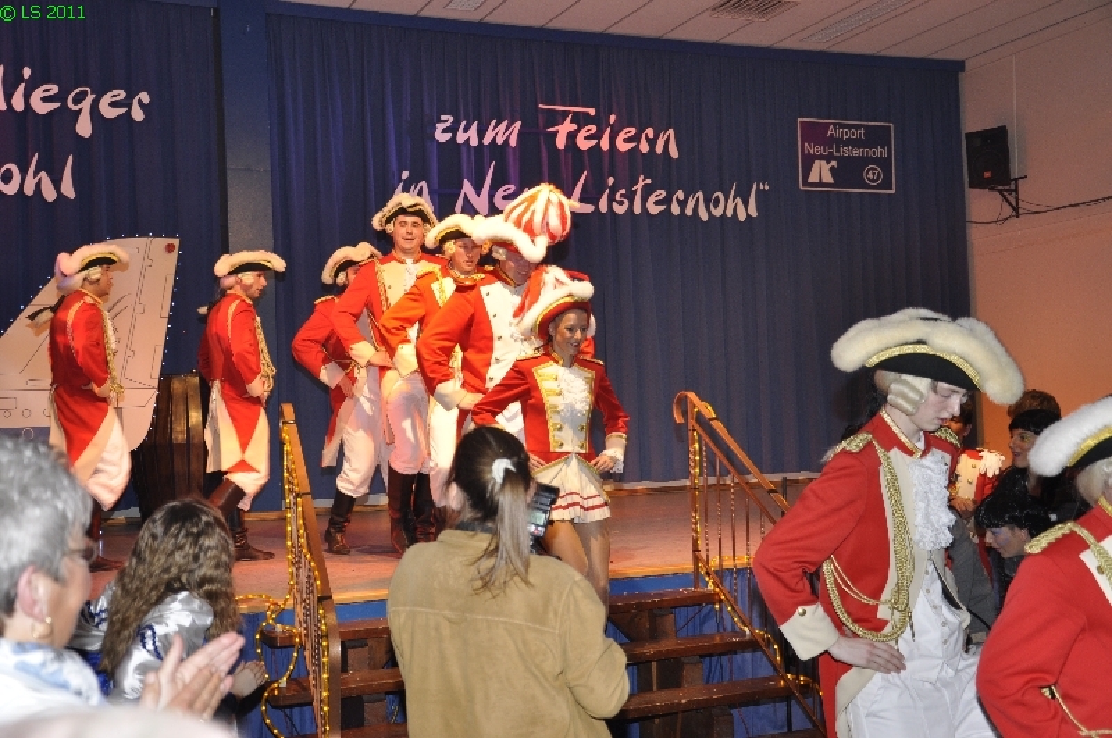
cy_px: 369
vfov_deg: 29.8
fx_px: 1388
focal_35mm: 45
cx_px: 556
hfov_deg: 43.7
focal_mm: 30
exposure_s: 1/60
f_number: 5
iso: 400
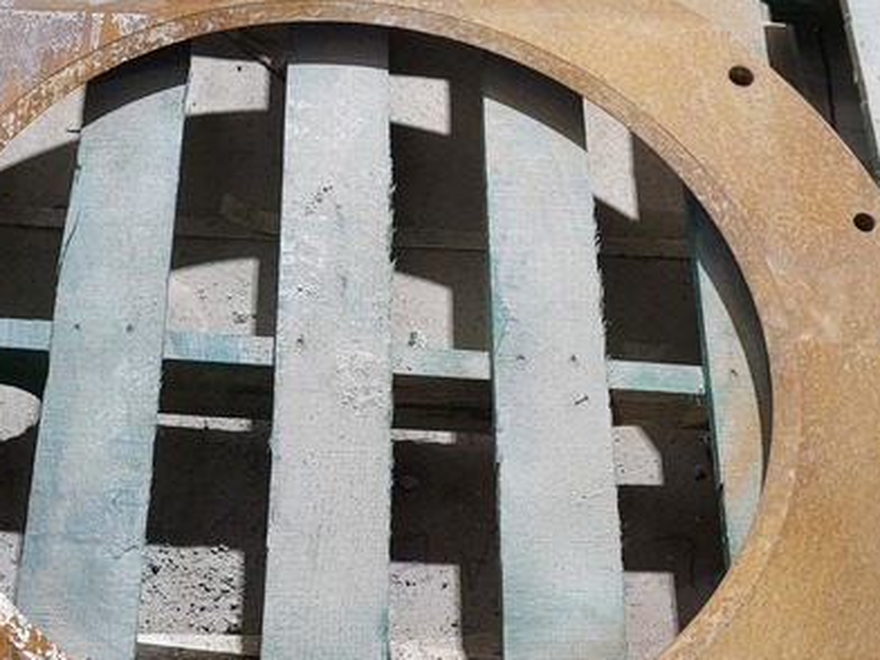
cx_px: 301
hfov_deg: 35.8
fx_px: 1347
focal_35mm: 53
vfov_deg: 27.2
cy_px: 489
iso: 250
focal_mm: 5.4
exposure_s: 1/50
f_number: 1.8
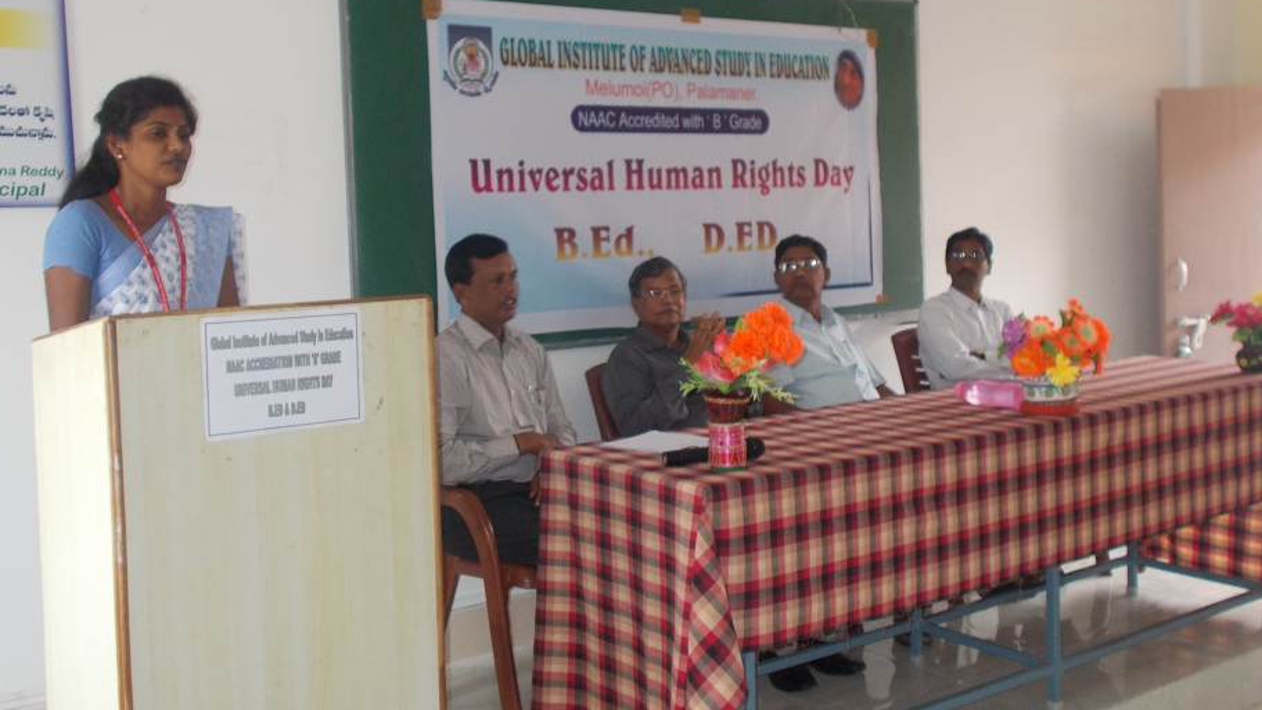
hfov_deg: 47.3
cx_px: 628
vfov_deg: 27.7
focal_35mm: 43
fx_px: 1439
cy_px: 282
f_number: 3.9
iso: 250
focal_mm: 6.9
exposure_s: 1/30
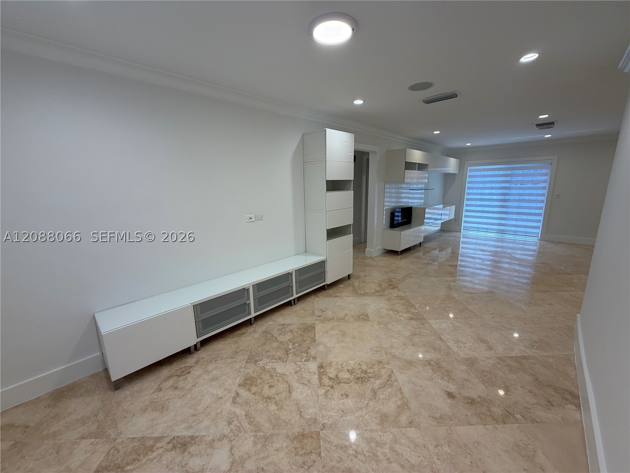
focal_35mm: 14
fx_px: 255
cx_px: 315
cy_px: 236
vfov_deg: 85.7
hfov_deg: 102.1
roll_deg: +1.5
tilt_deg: -9.1
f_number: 2.2
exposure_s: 1/120
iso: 100
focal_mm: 2.22
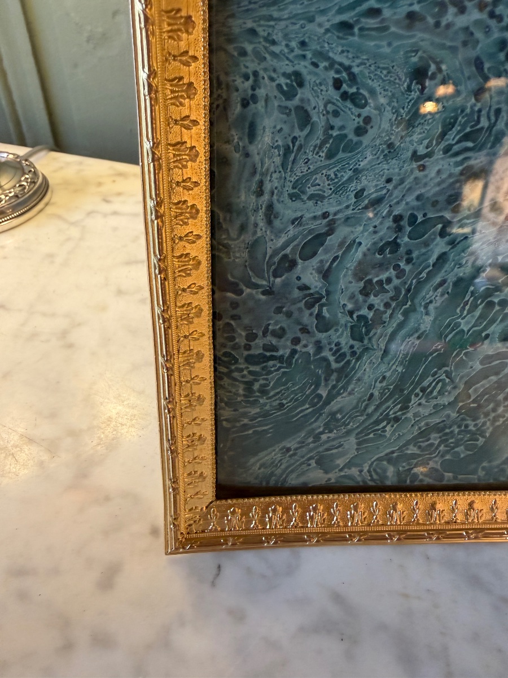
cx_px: 254
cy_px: 339
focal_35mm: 24
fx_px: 470
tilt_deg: -41.5
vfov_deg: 71.6
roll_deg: -2.3
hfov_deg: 56.8
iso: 320
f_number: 2.2
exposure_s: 1/121
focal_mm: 2.22
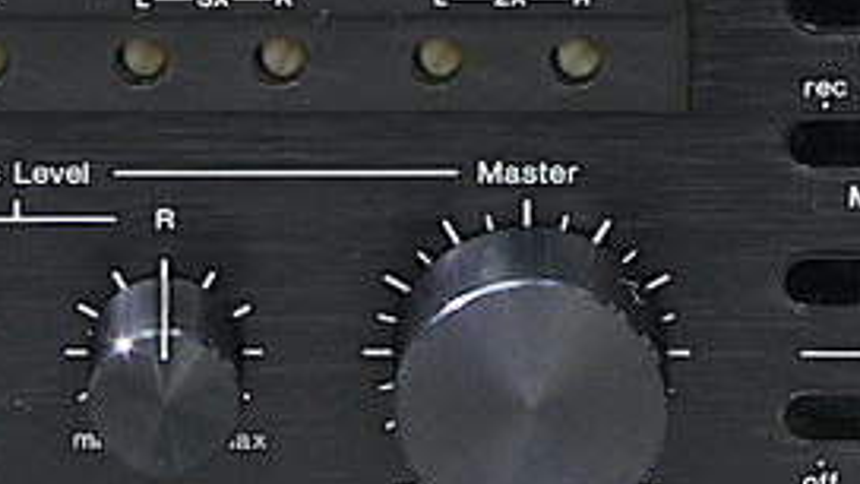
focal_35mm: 550
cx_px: 158
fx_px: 12542
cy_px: -16
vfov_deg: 2.2
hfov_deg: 3.9
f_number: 5.4
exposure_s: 1.3
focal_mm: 25.6
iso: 100
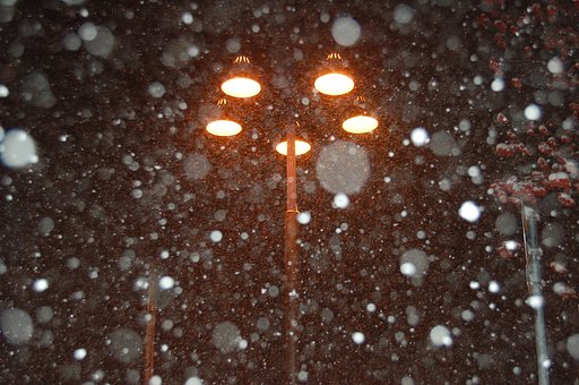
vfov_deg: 28.0
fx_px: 771
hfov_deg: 41.2
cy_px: 192
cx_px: 290
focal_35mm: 48
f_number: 4.5
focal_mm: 32
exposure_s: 1/60
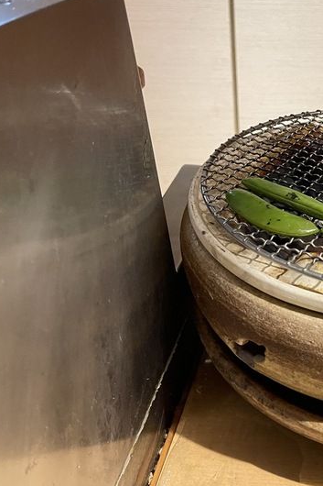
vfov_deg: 48.4
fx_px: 539
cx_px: 345
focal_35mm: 40
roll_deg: -3.3
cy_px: 224
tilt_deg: -31.2
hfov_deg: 30.3
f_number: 1.6
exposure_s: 1/60
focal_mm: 5.1
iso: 500
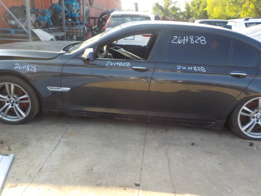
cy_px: 98
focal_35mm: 30
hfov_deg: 60.0
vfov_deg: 46.8
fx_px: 226
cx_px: 130
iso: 125
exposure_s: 1/250
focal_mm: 4.1
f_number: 3.3
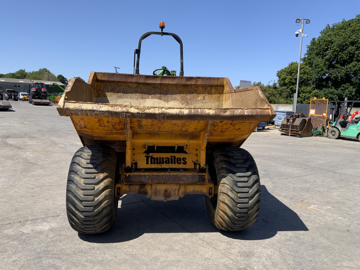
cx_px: 180
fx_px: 302
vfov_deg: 48.2
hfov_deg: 61.7
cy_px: 135
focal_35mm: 29
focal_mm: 3
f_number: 1.8
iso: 16
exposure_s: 1/1534
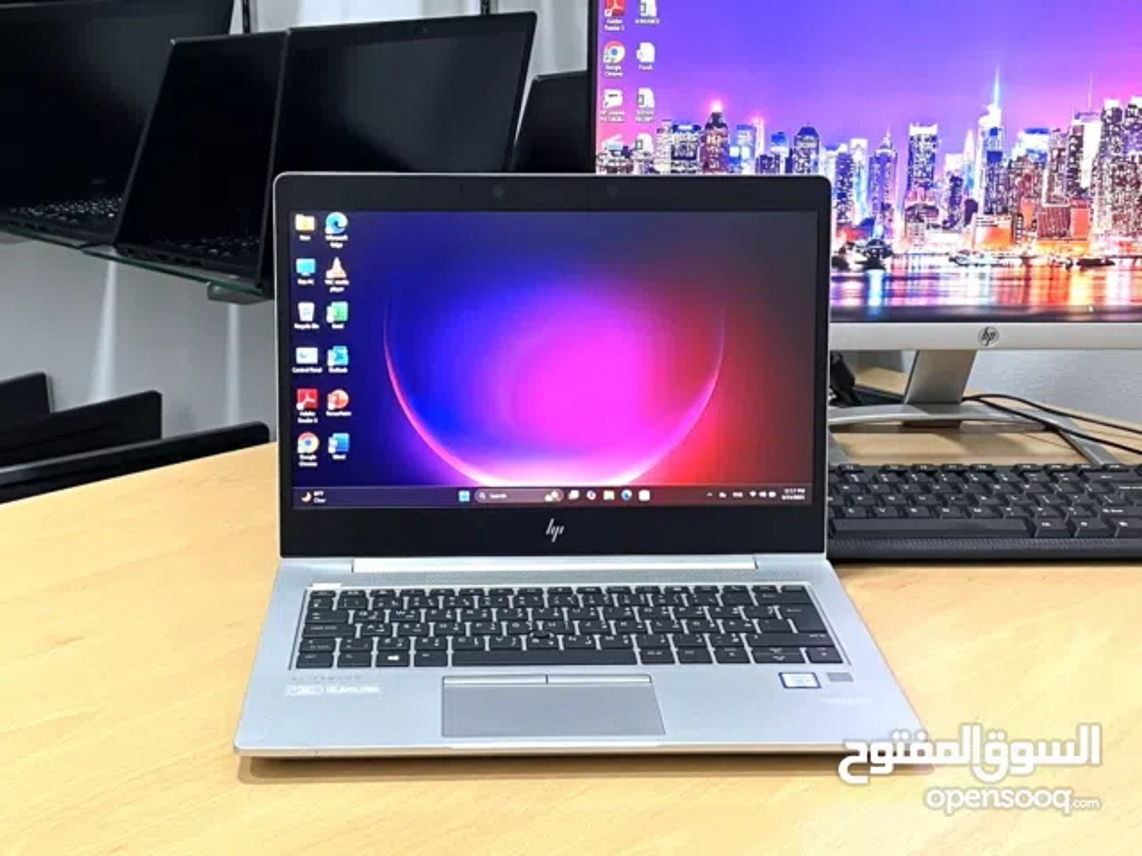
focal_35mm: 26
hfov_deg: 67.3
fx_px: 858
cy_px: 428
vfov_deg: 53.1
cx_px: 571
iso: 100
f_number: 1.6
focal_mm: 4.2
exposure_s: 1/52
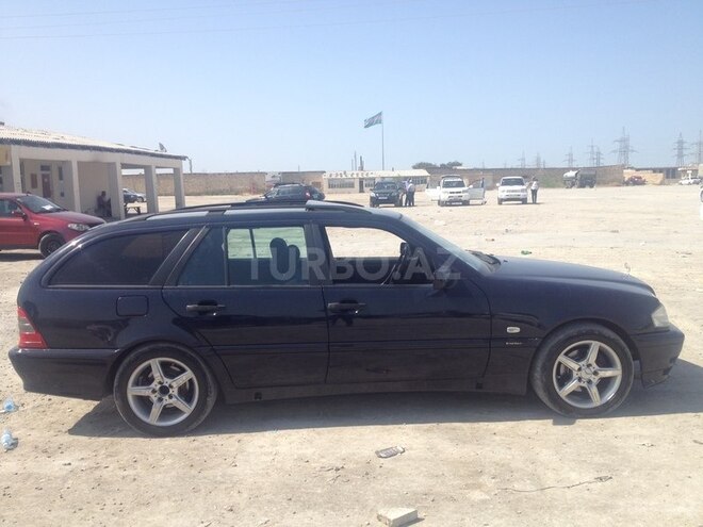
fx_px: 711
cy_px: 264
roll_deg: +0.7
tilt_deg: -10.2
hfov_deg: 52.6
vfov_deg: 40.7
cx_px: 352
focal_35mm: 35
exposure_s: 1/1493
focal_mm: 4.28
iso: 50
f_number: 2.4
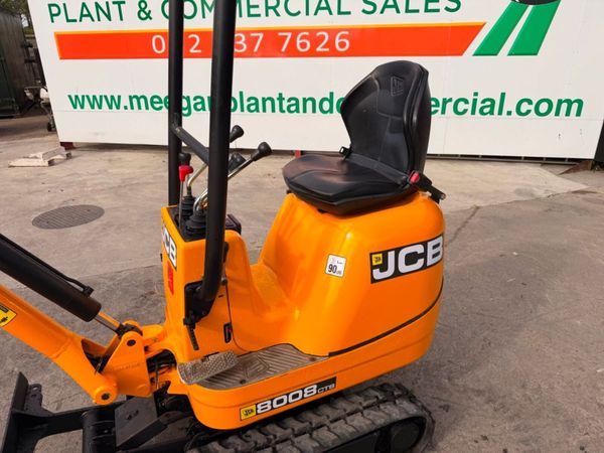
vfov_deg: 56.8
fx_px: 419
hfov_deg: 71.6
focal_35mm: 24
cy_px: 226
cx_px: 302
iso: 80
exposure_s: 1/4405
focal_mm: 6.76
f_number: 1.78
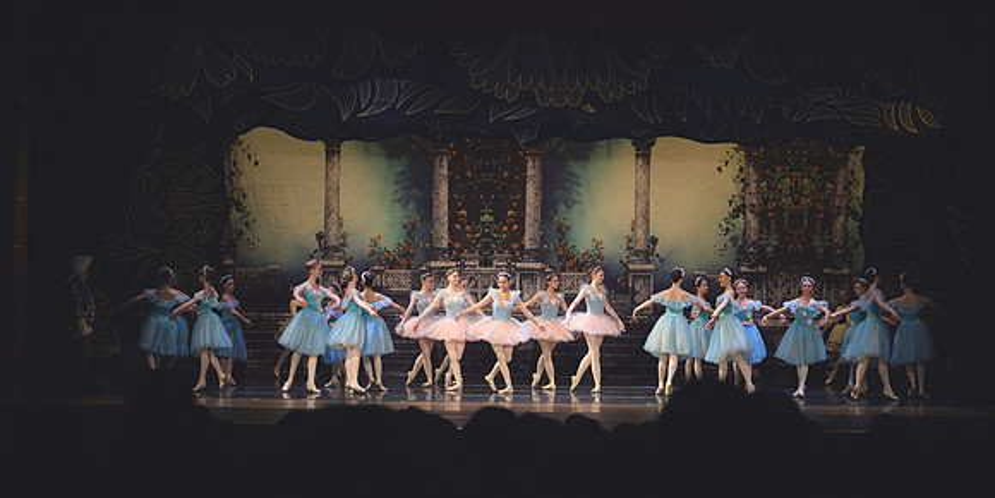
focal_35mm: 77
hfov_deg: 28.4
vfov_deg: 14.4
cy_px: 309
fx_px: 1969
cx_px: 489
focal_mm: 70
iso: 250
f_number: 2.8
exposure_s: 1/320
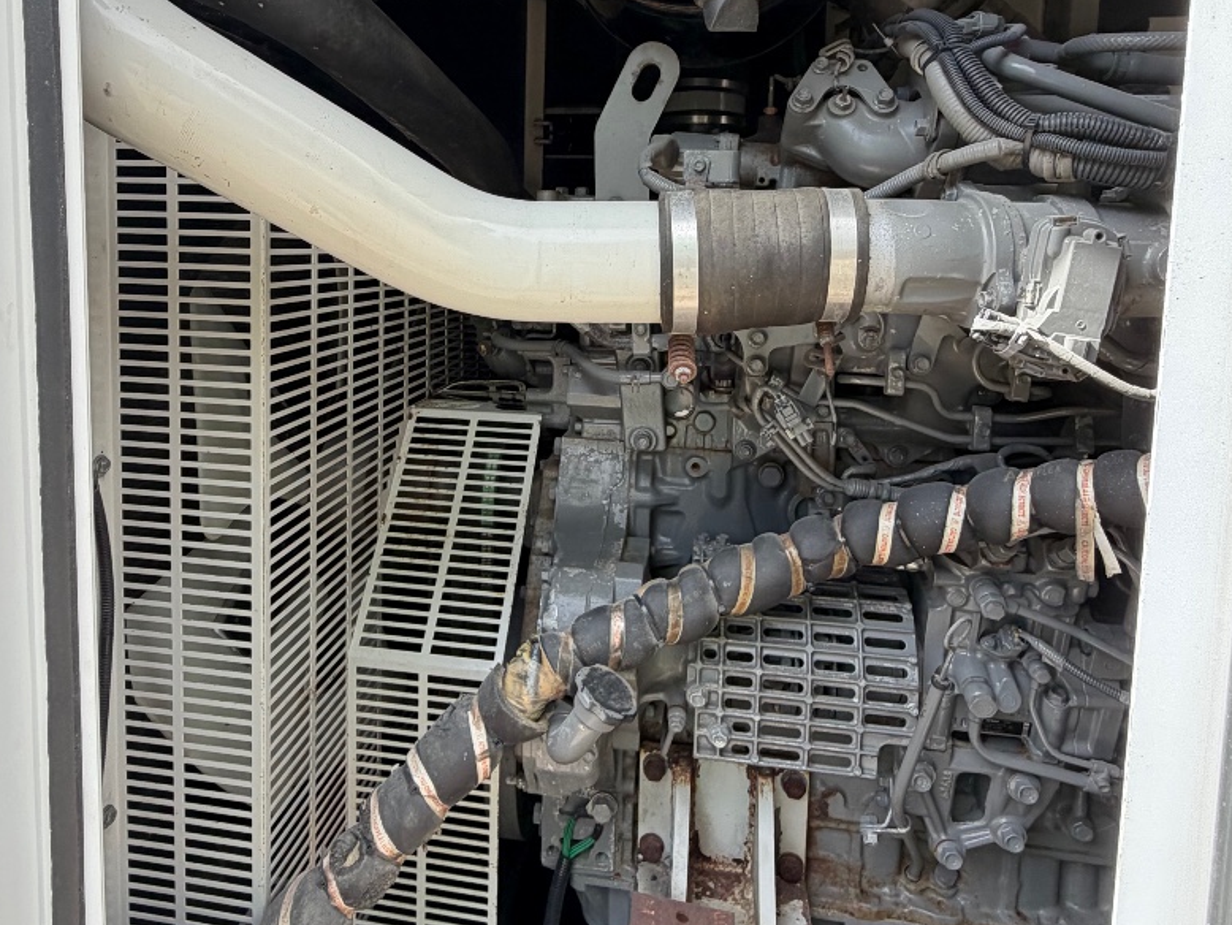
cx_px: 565
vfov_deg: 55.9
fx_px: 854
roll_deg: -0.6
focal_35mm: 24
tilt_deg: -3.1
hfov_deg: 71.5
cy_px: 328
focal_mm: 2.22
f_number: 2.2
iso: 50
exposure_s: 1/229
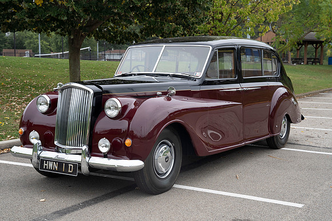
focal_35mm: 53
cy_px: 110
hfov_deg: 37.5
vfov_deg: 25.5
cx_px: 166
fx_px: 489
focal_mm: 53
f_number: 5.6
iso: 200
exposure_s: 1/250
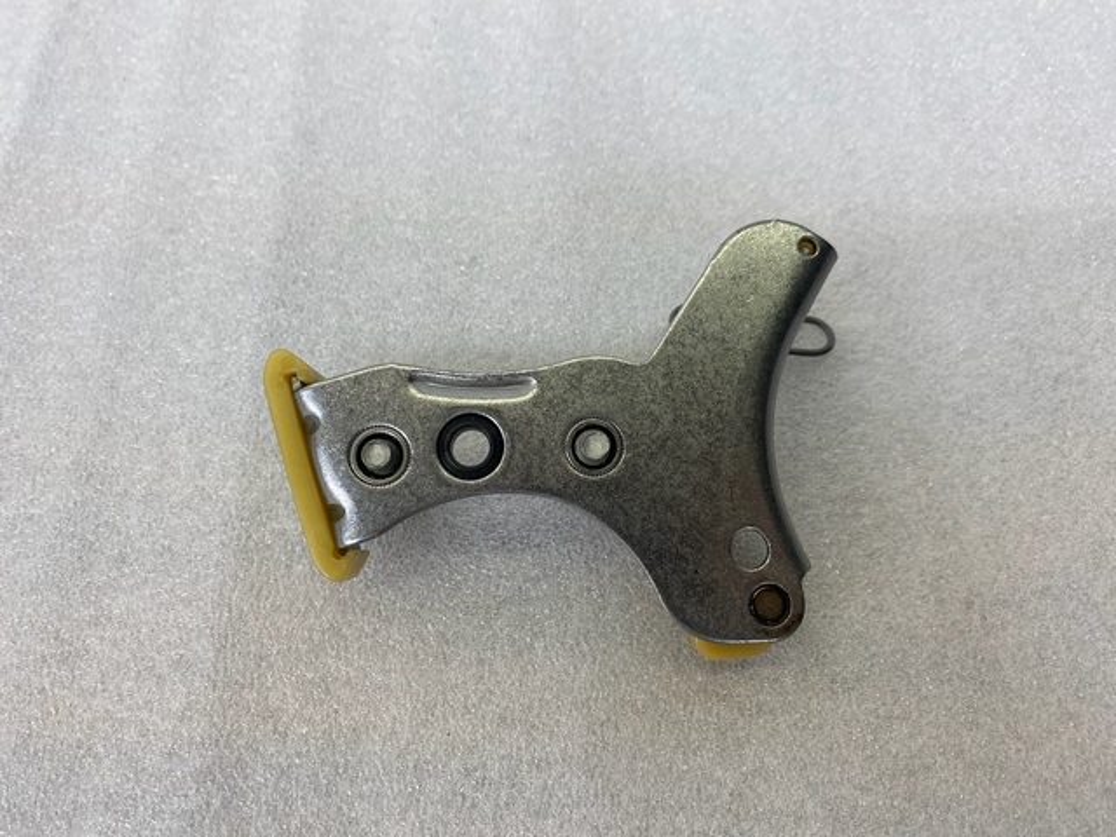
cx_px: 558
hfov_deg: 67.3
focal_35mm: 26
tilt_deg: -63.2
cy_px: 418
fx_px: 838
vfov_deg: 53.1
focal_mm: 4.25
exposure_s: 1/120
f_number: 1.8
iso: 64
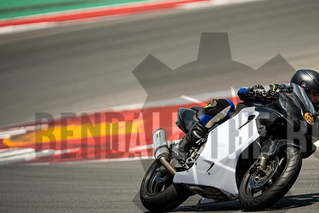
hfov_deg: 4.4
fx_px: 4111
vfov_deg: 3.0
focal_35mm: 464
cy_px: 137
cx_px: 214
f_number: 2
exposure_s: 1/2000
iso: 1600
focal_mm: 200
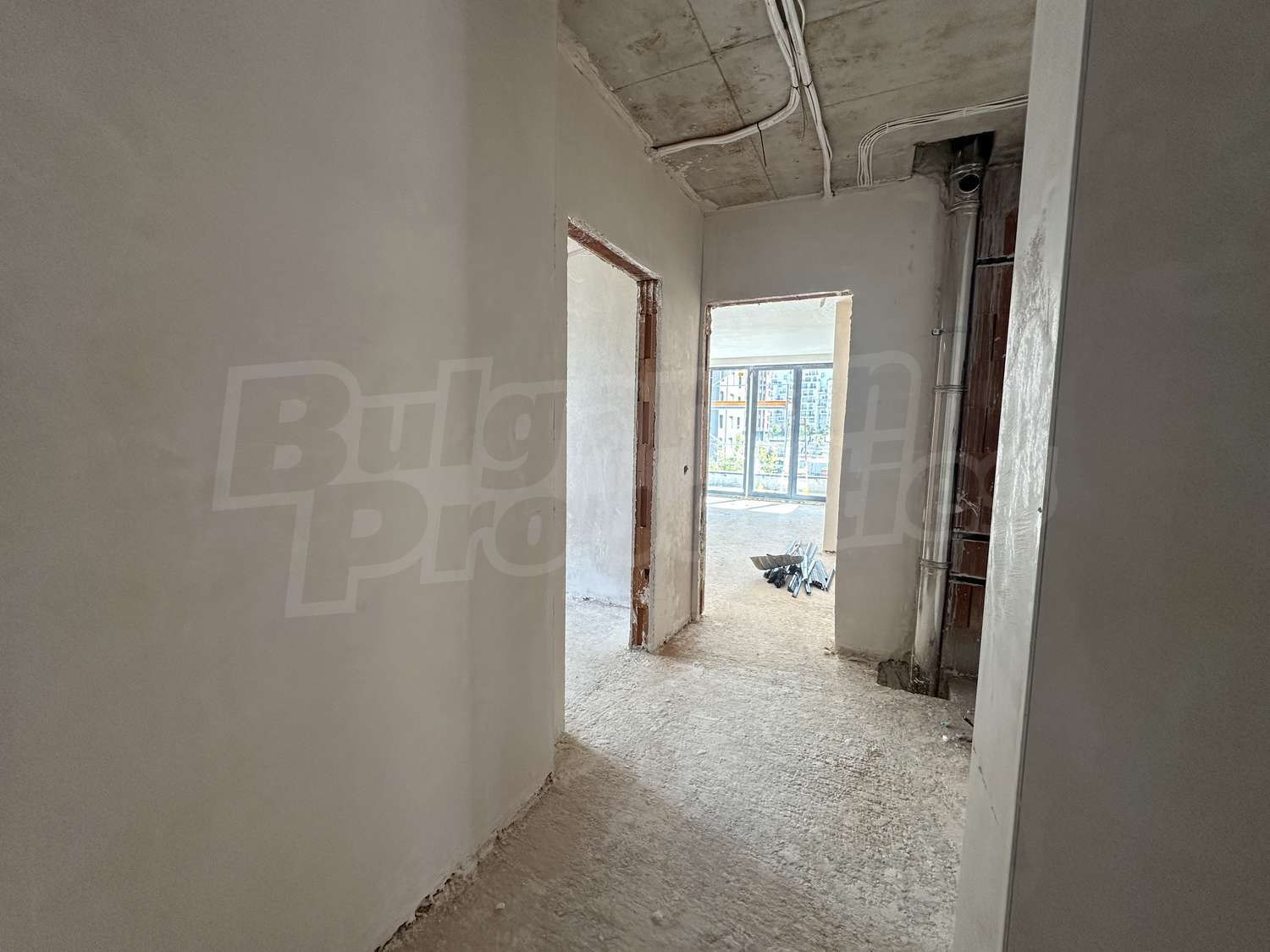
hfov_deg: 102.1
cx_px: 635
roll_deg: -0.6
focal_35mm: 14
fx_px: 514
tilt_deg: -5.0
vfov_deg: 85.7
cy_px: 476
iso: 160
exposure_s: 1/100
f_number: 2.2
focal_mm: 2.22
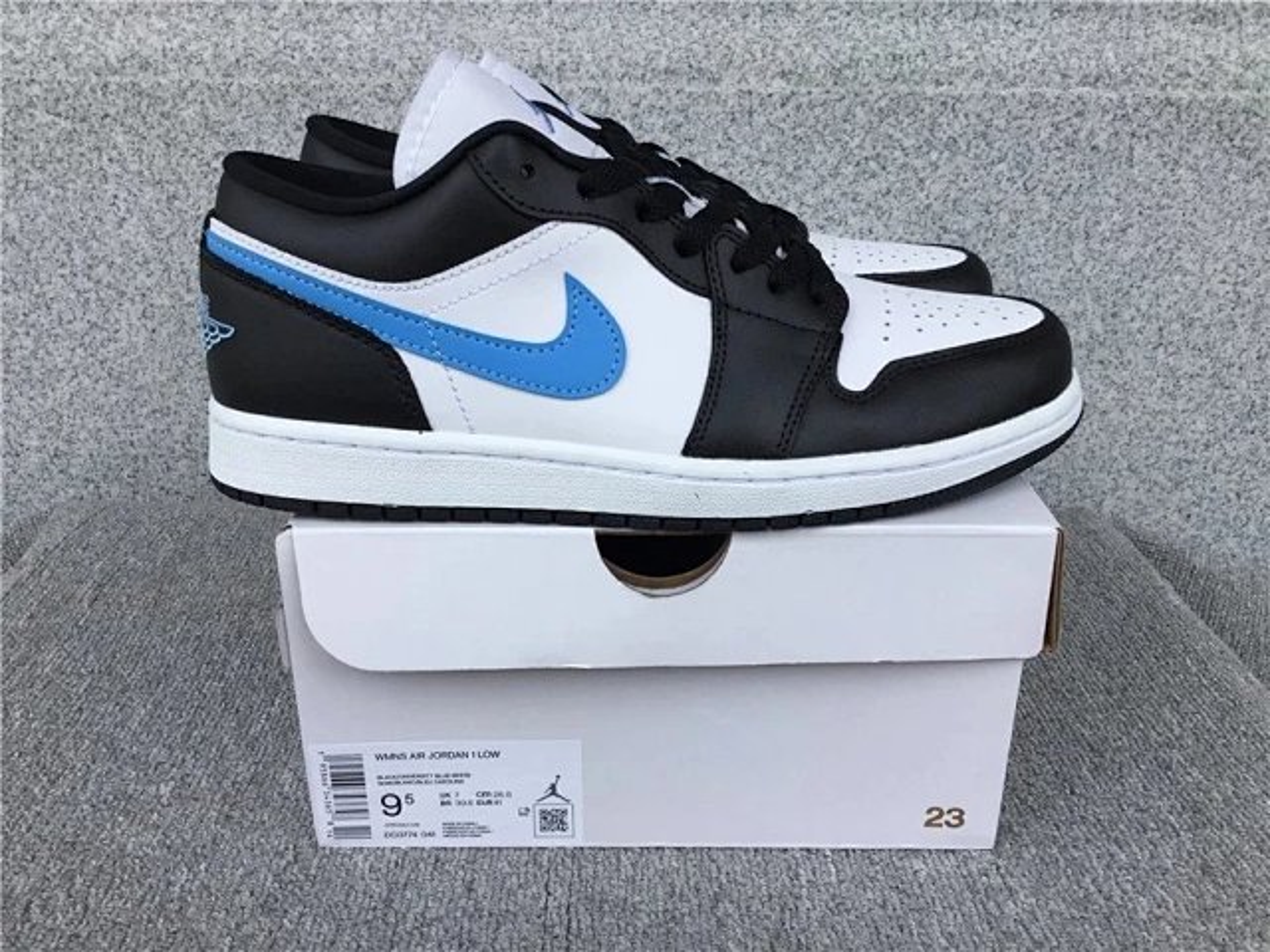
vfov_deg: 45.4
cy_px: 476
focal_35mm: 31
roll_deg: -0.6
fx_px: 1137
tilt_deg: -21.2
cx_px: 635
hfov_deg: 58.4
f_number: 2.4
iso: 25
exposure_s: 1/450
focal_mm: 3.3
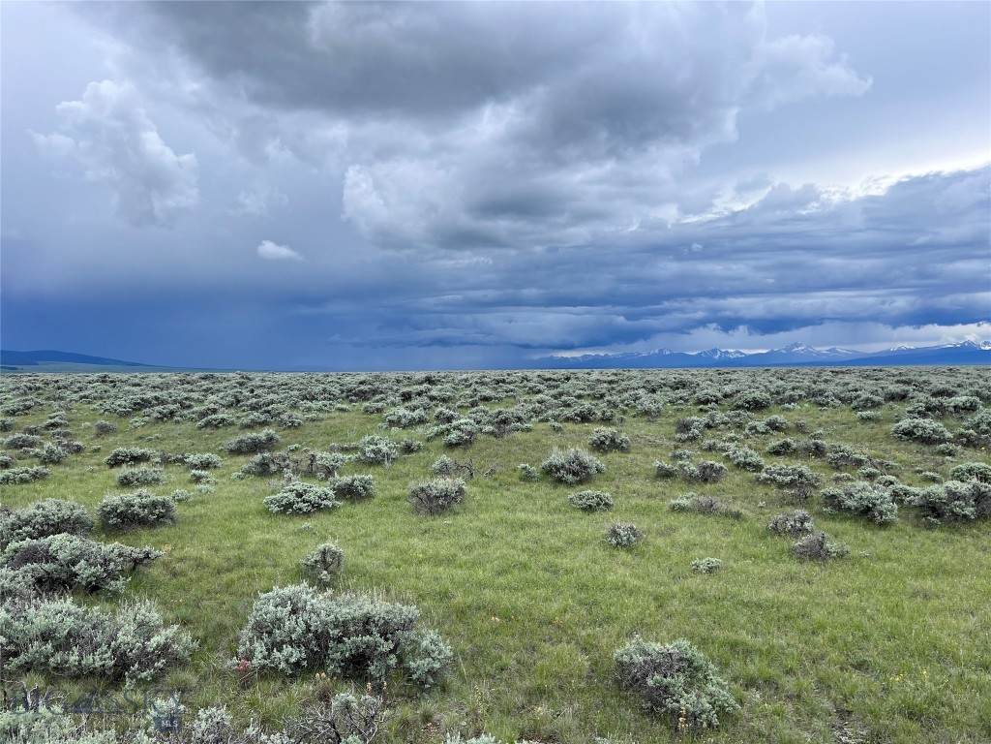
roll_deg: +2.2
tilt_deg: +1.9
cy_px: 372
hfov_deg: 67.3
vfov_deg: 53.1
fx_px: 744
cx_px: 496
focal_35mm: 26
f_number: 1.5
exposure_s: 1/3356
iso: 50
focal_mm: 5.7
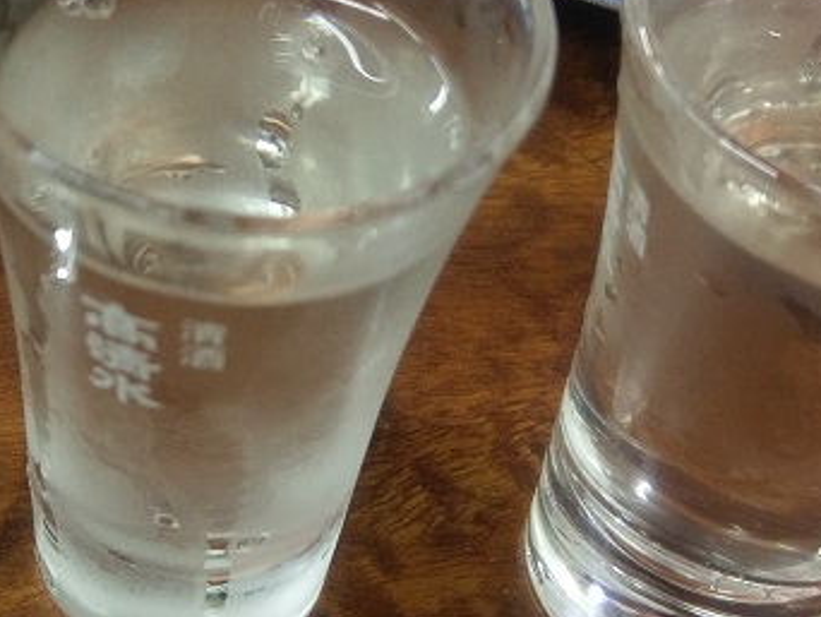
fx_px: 1804
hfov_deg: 25.0
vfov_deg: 19.4
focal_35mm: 76
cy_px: 252
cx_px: 118
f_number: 1.8
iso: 200
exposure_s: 1/33
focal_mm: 4.58
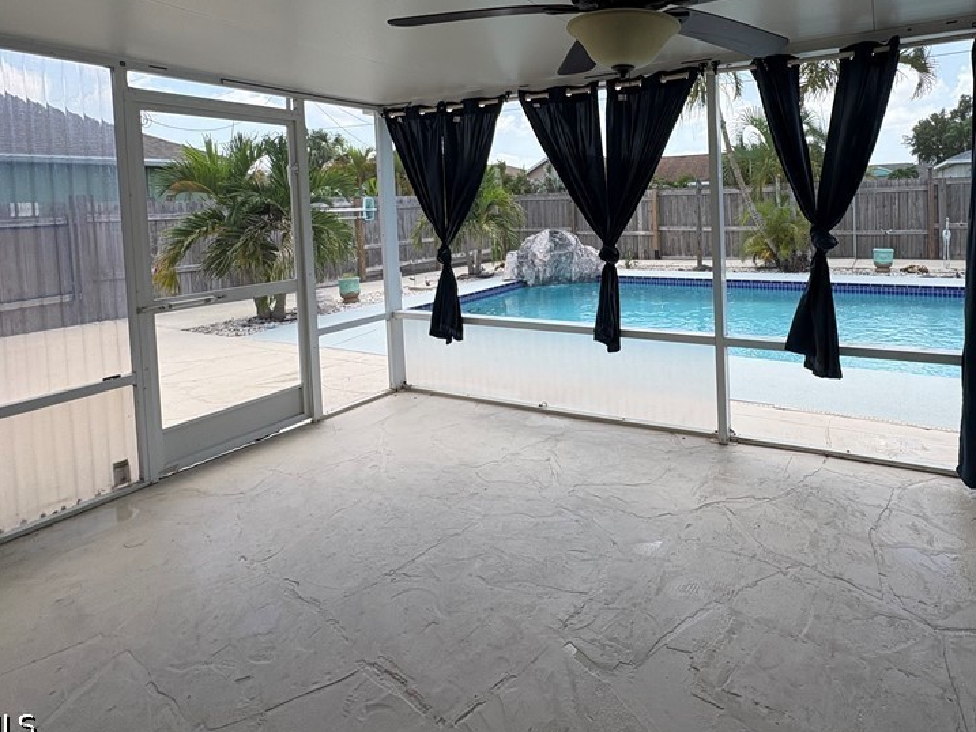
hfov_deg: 80.4
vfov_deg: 63.8
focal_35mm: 20
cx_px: 604
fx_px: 564
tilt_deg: -2.2
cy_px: 226
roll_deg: +2.3
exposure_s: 1/541
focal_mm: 2.22
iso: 50
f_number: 2.2
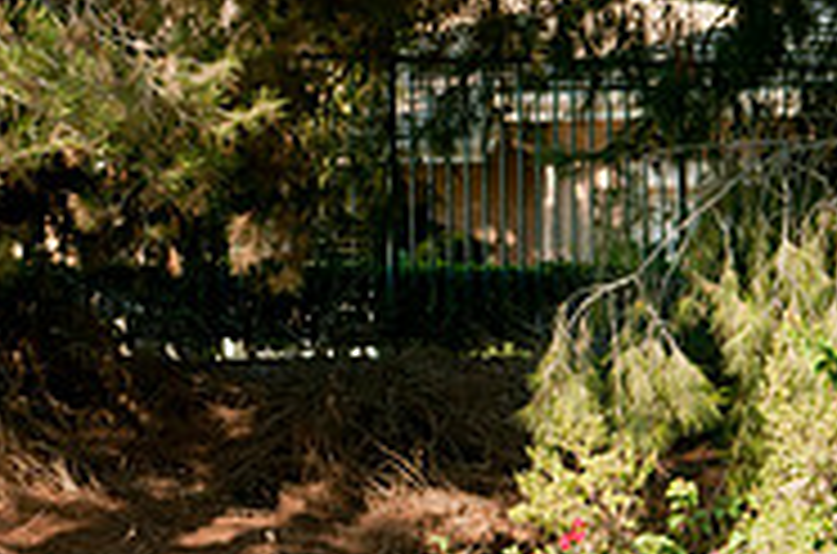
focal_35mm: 178
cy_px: 736
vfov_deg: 7.6
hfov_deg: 11.3
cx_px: -261
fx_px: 4128
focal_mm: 38
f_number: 5
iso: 250
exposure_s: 1/200
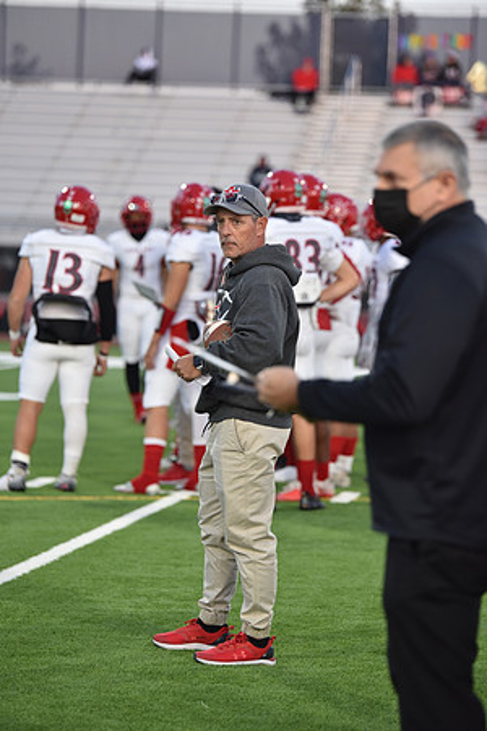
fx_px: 3145
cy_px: 366
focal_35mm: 155
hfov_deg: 8.9
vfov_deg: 13.2
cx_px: 244
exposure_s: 1/800
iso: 1250
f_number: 2.8
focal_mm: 155
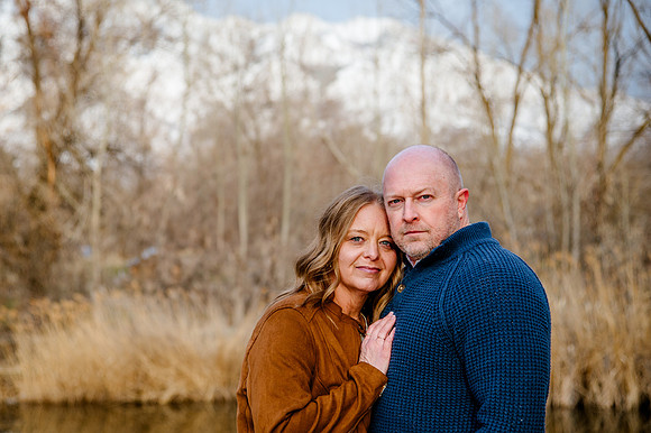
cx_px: 289
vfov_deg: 15.3
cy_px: 224
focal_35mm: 89
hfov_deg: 22.8
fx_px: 1617
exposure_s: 1/320
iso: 250
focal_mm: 78
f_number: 4.5
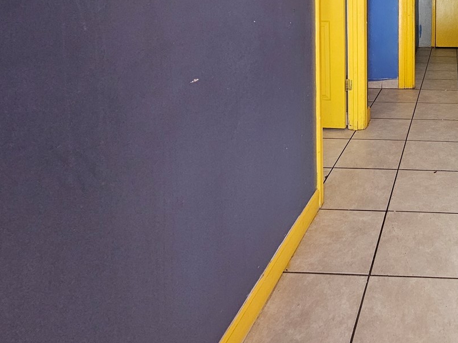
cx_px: 447
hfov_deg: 54.2
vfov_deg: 45.6
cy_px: 8
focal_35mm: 26
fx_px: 344
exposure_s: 1/100
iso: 250
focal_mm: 2.2
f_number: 2.2
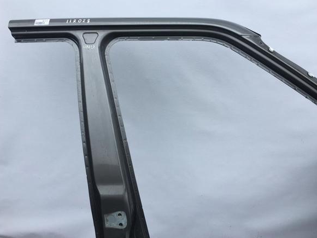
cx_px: 161
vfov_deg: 44.1
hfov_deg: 56.8
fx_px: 293
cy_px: 113
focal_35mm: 32
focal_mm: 4.15
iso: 25
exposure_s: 1/578
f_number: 2.2
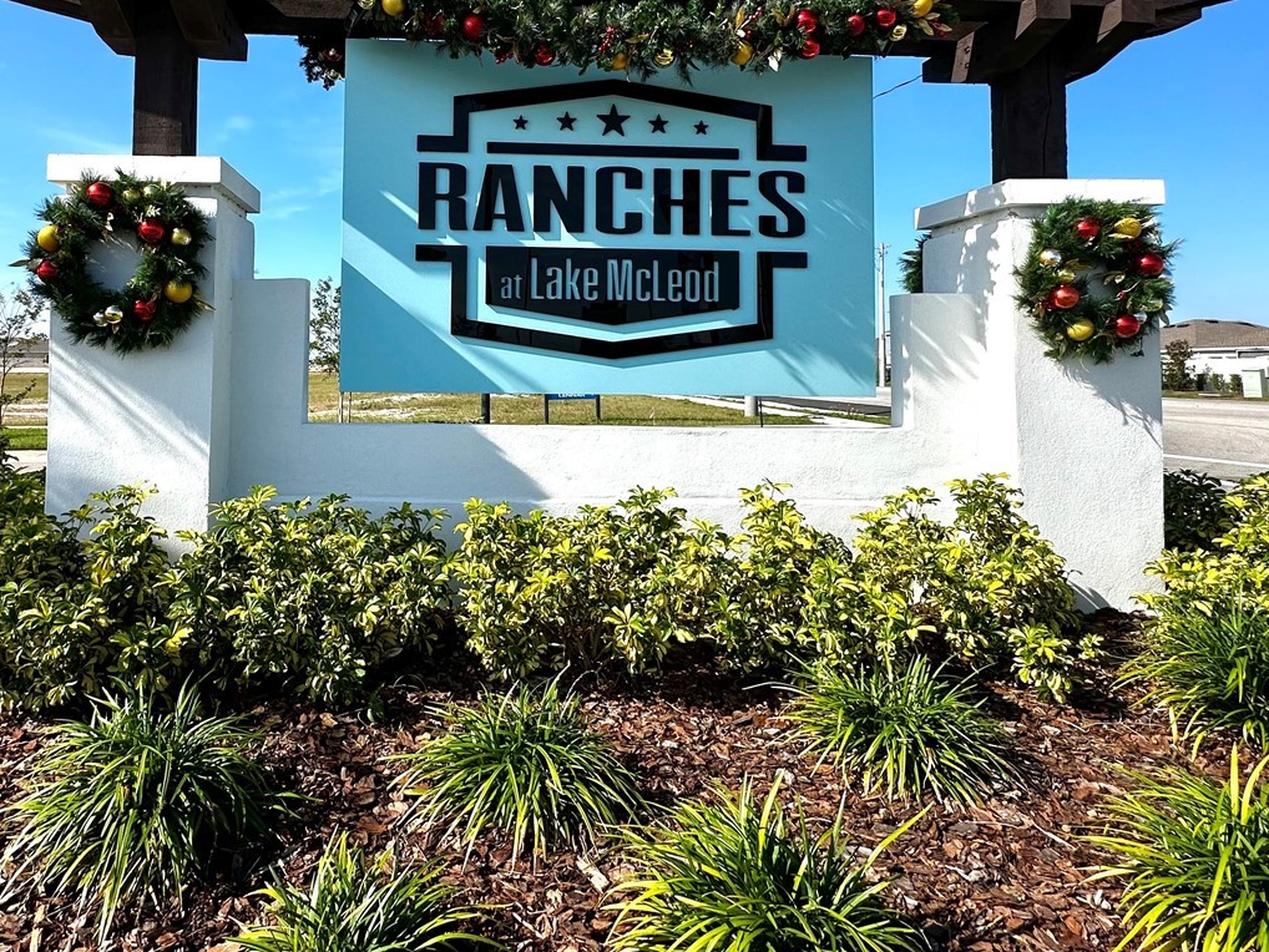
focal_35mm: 22
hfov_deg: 75.0
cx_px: 471
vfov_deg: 59.9
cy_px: 331
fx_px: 807
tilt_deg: +4.1
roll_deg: -0.7
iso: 50
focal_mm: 2.22
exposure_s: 1/1715
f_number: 2.2
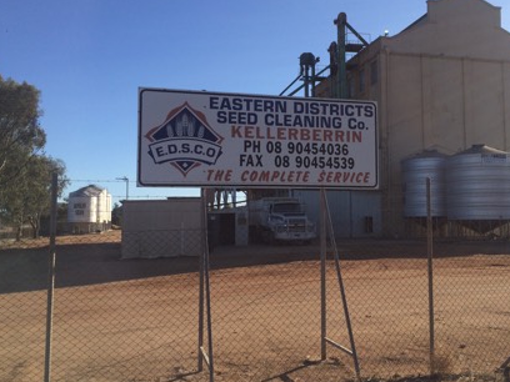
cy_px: 176
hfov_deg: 49.7
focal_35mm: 37
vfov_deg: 38.6
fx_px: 545
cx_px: 312
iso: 32
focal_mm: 4.15
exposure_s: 1/2283
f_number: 2.2
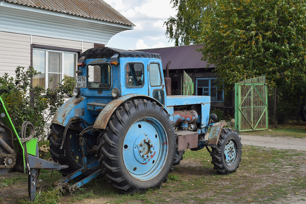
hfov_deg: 45.0
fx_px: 370
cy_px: 102
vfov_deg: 30.8
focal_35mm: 44
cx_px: 153
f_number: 8
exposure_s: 1/250
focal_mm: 29
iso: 220
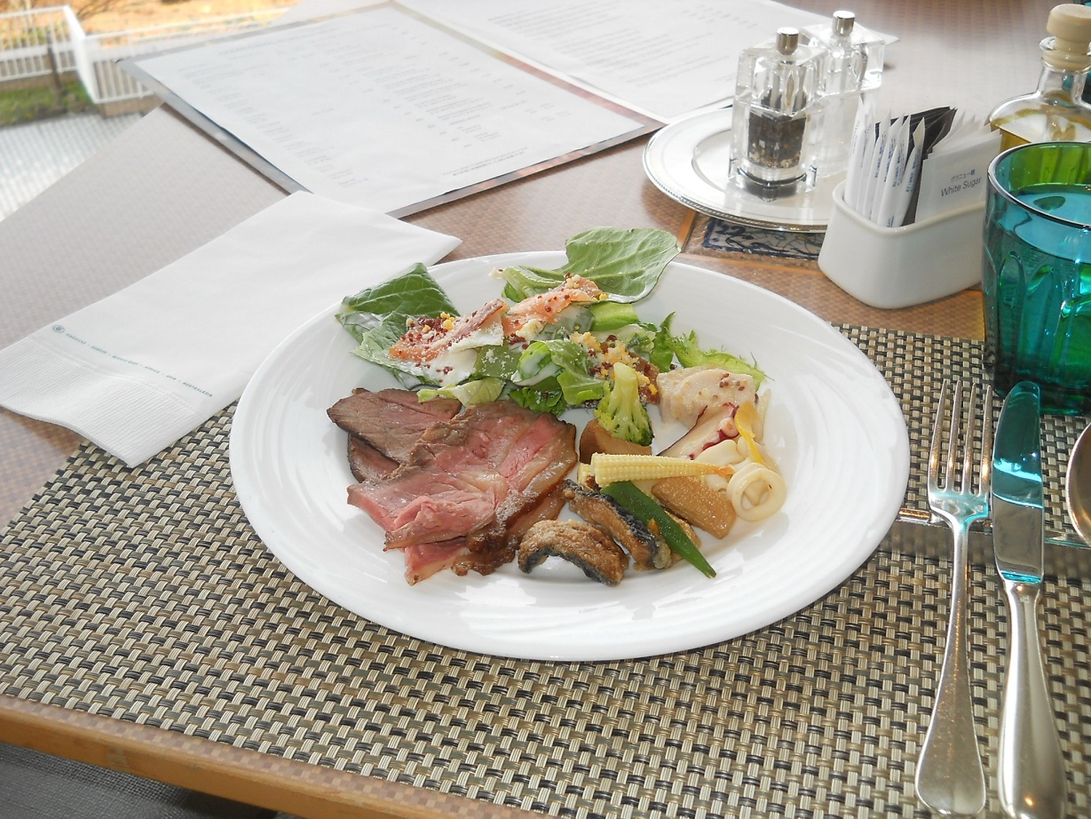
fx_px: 1292
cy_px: 410
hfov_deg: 45.8
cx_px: 546
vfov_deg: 35.1
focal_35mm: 41
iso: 80
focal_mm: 6.72
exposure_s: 1/160
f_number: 3.1
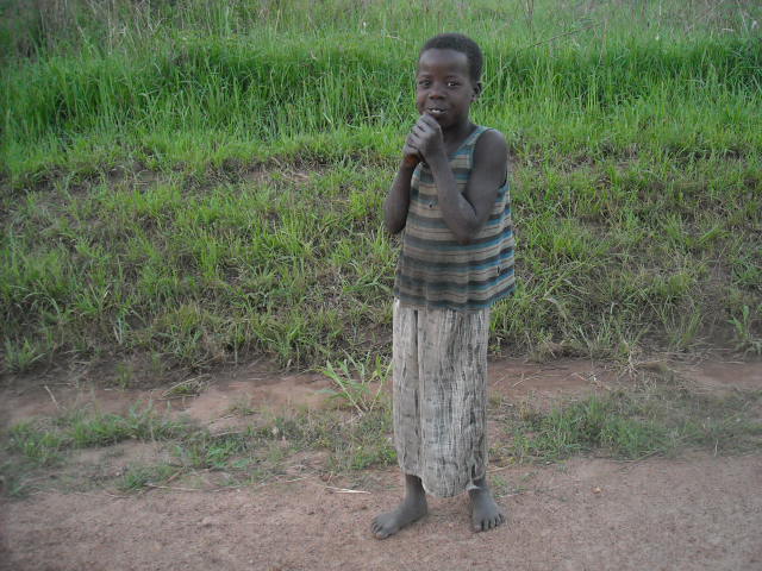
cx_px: 381
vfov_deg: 40.7
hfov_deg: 52.6
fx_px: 770
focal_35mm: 35
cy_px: 286
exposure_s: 1/57
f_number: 2.8
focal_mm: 5.7
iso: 400
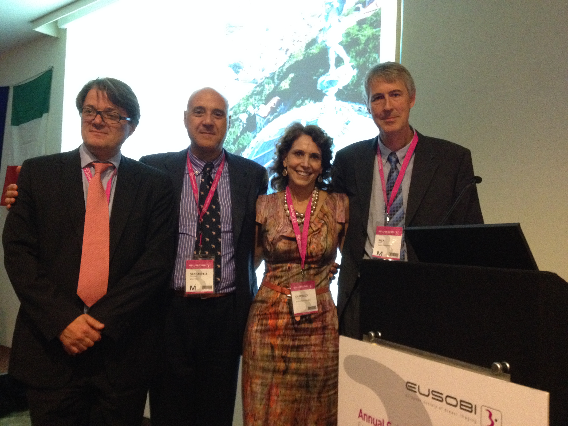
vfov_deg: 40.7
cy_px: 213
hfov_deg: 52.6
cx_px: 284
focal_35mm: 35
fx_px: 574
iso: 500
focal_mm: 4.28
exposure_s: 1/15
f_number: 2.4
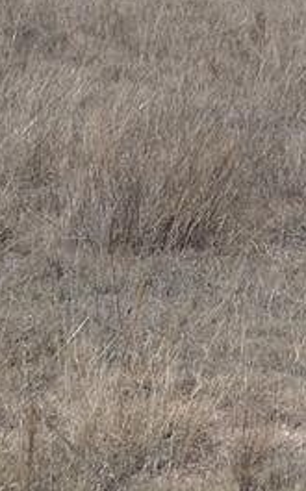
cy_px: 79
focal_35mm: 205
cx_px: 640
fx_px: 2743
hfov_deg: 6.2
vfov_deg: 10.2
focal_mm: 9
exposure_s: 1/800
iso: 80
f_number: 5
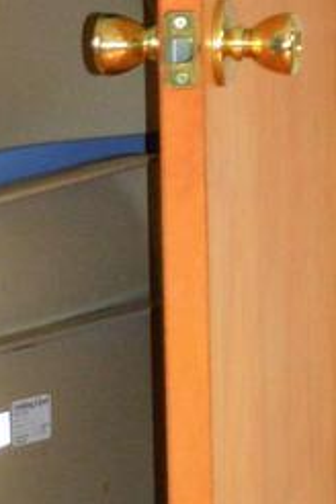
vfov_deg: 6.4
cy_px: -267
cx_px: 829
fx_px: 4452
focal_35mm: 318
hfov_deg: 4.2
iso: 720
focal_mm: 34
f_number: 5
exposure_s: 1/60
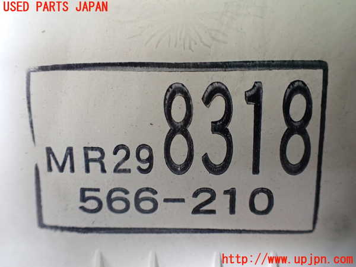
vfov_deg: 46.8
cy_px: 134
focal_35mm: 30
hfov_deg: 60.0
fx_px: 309
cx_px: 178
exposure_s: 1/80
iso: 800
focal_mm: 5.4
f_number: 2.3
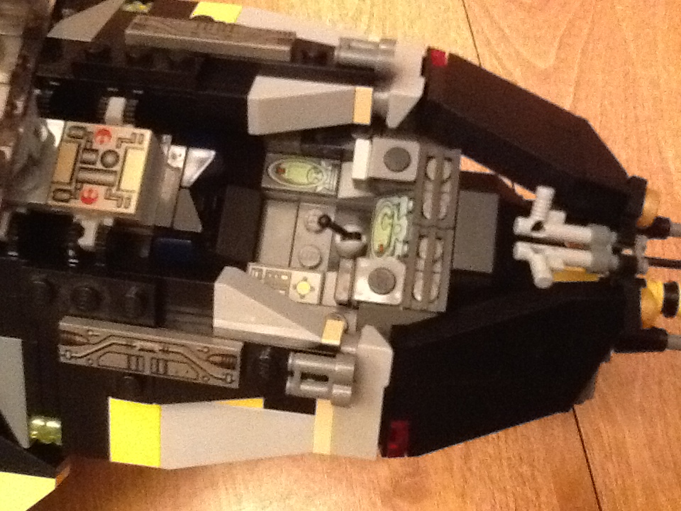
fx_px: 630
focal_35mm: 32
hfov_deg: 56.8
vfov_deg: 44.2
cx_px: 340
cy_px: 256
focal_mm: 2.03
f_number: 2.4
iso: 800
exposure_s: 1/15
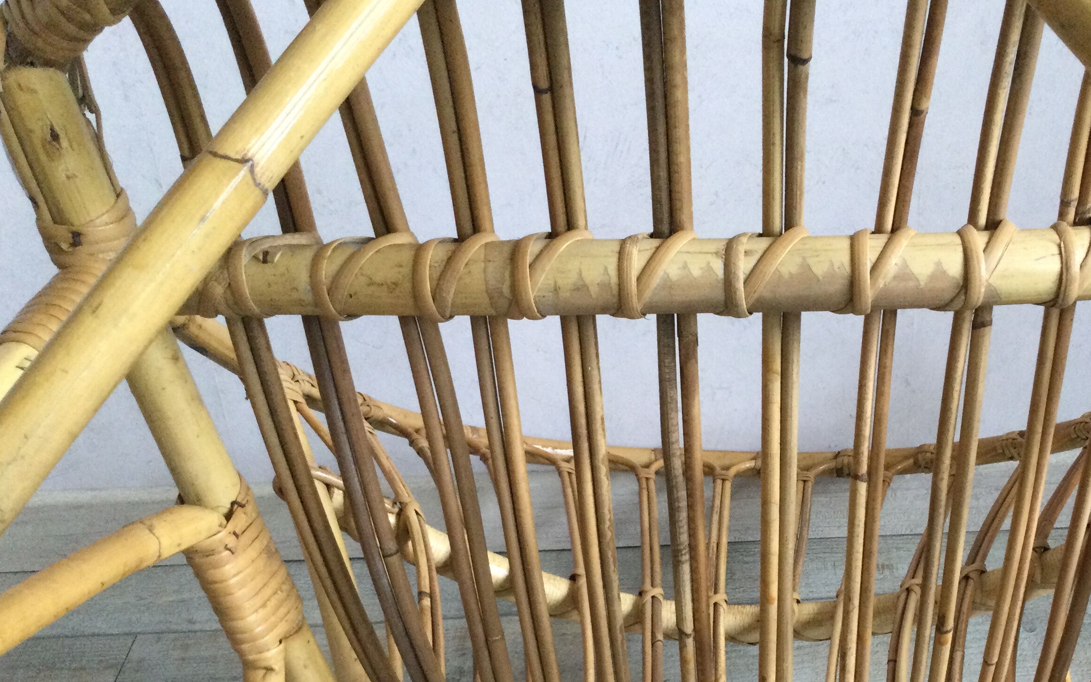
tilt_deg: -38.3
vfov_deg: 27.4
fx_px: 1368
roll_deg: +1.3
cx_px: 723
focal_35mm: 46
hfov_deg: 42.9
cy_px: 553
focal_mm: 3.3
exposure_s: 1/33
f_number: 2.4
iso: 200
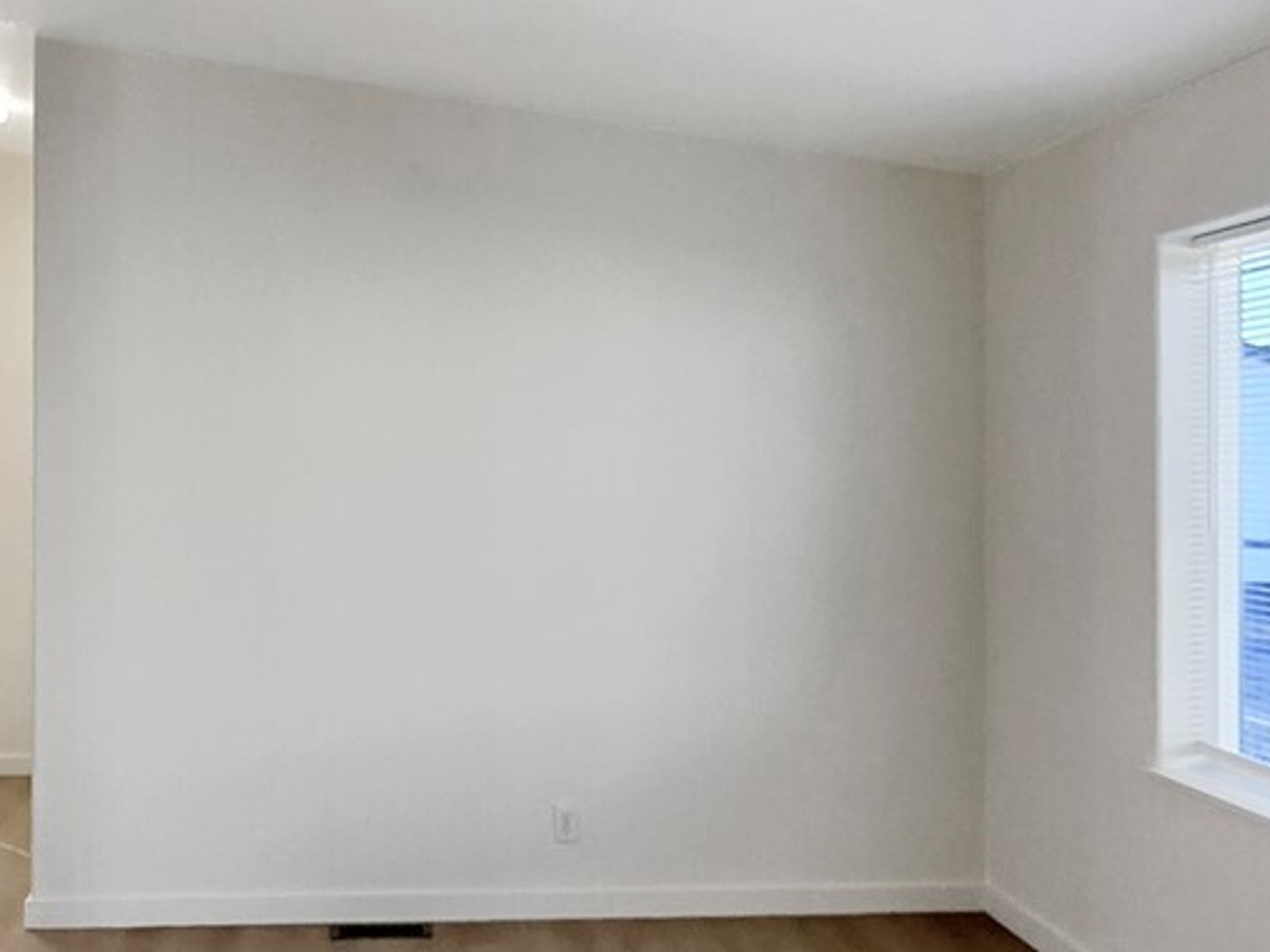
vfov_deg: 34.9
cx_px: 546
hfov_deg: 45.7
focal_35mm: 41
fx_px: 1504
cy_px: 336
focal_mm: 2.2
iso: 64
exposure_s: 1/120
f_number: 2.2
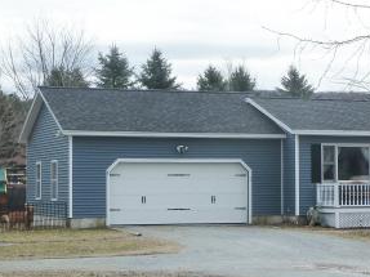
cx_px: 284
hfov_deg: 18.6
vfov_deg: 14.1
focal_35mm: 105
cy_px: 176
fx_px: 1122
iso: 125
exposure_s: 1/500
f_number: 5
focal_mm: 8.5
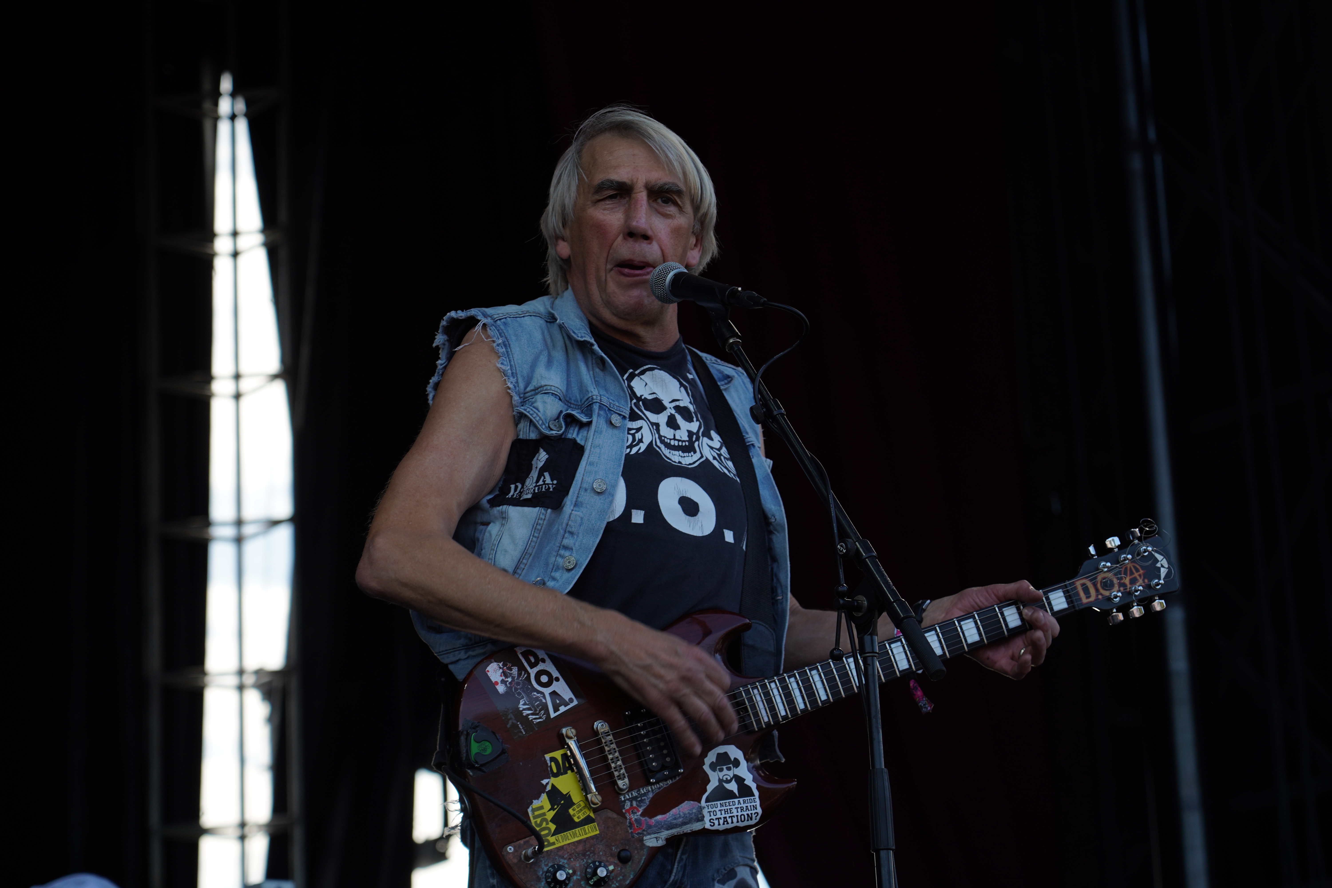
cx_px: 666
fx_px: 3885
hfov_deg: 19.5
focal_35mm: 105
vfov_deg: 13.0
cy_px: 444
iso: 100
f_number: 5
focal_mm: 105
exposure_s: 1/320
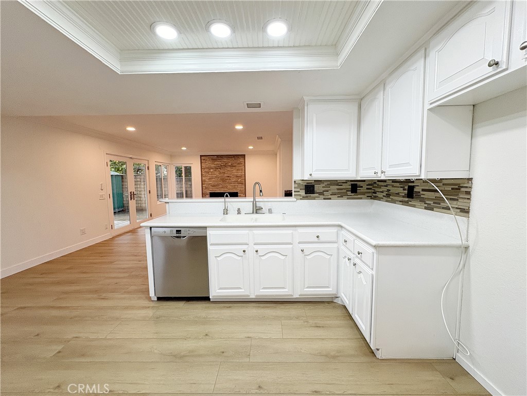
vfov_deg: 85.7
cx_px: 264
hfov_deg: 102.1
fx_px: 213
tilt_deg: -4.7
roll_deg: +0.6
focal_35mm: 14
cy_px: 198
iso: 125
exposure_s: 1/120
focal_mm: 2.22
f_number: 2.2
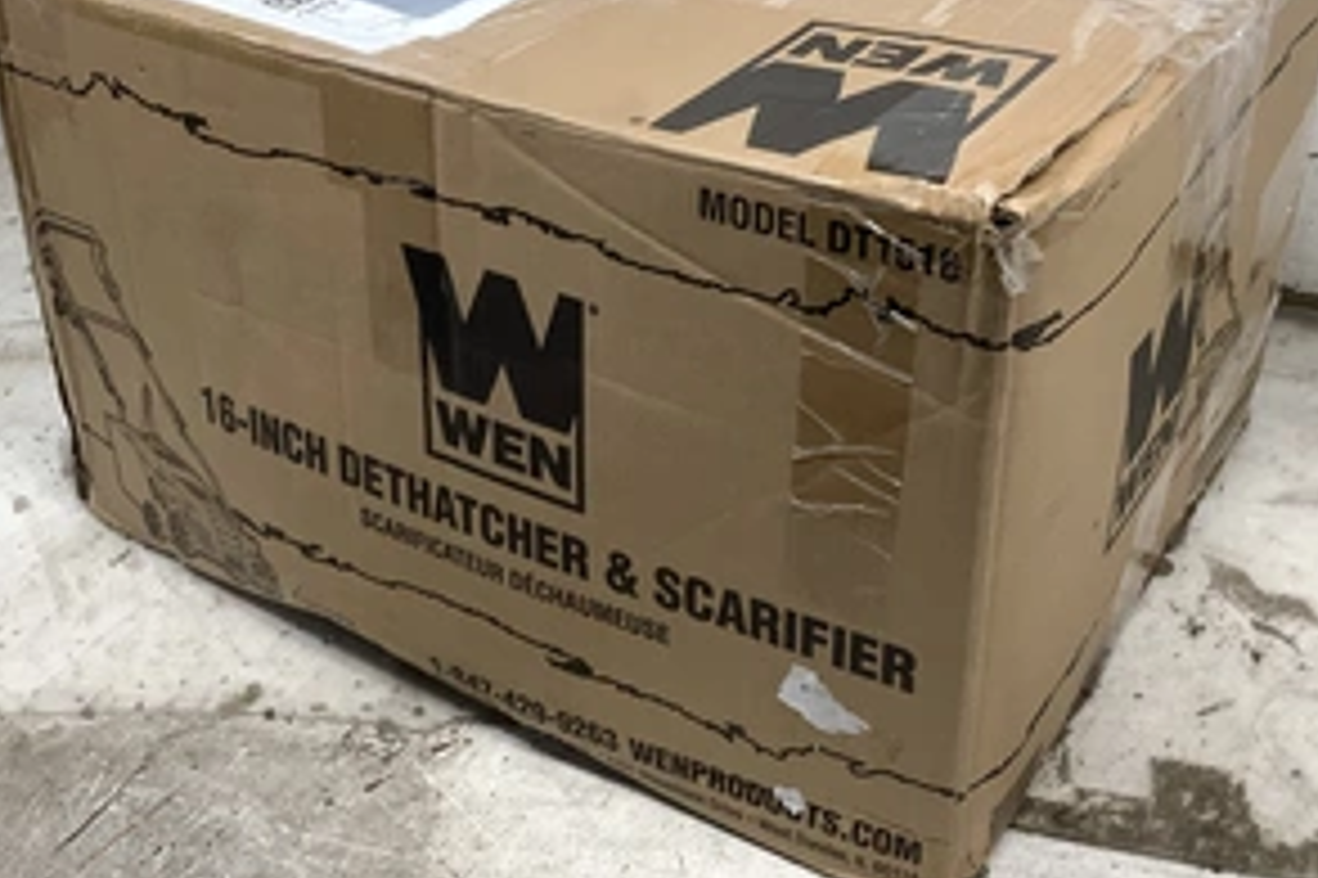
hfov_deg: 44.5
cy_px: 275
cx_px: 634
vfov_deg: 30.2
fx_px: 1610
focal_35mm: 44
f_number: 2.4
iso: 50
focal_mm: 3.3
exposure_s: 1/60
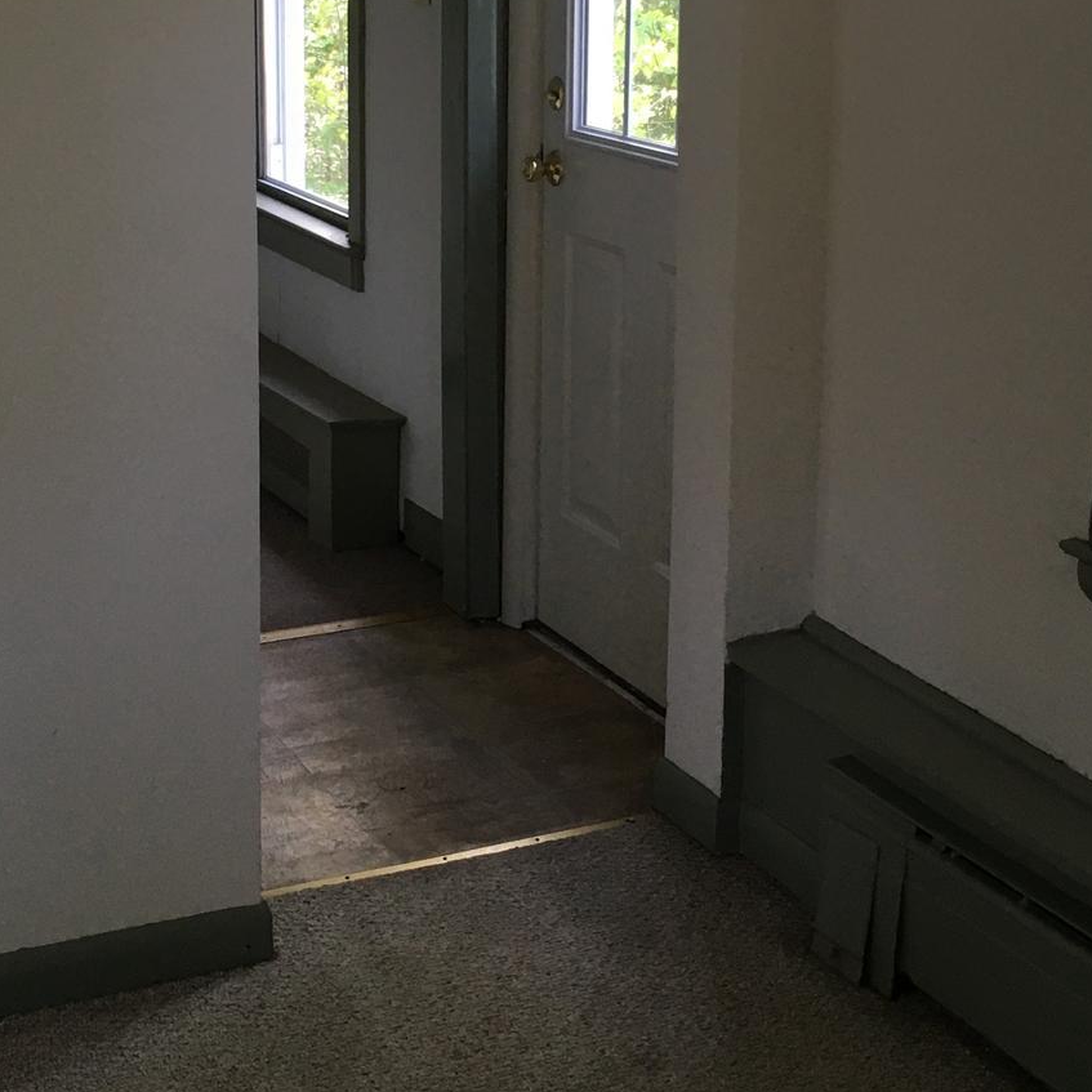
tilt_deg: -11.3
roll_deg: -1.6
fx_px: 2213
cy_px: 272
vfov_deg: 27.3
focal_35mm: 62
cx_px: 592
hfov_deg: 27.7
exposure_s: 1/30
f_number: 2.2
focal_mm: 4.15
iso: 40
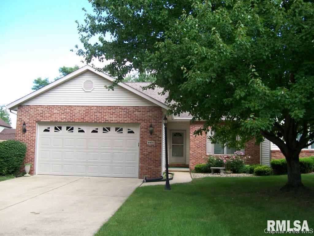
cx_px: 157
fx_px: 327
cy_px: 118
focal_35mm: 36
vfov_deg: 39.7
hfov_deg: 51.4
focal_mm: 6
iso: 80
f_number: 2.7
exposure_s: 1/322
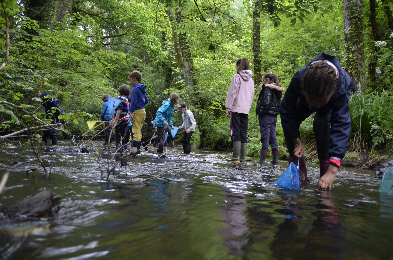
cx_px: 196
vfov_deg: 47.7
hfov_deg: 67.5
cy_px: 130
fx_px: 294
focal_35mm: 27
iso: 100
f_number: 3.5
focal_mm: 18
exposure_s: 1/20
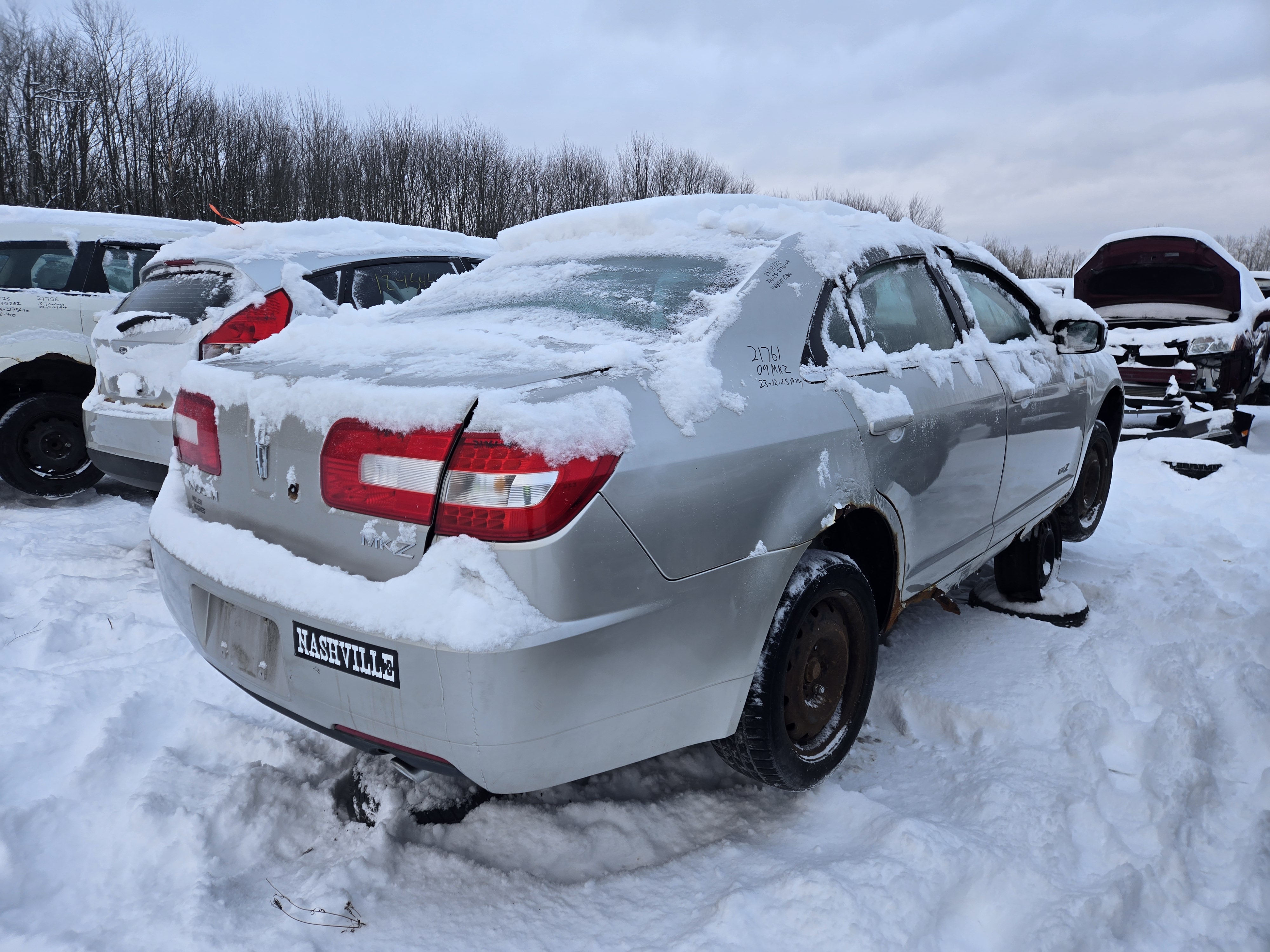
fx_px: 844
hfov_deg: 73.9
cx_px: 635
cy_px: 476
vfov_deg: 58.9
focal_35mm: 23
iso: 32
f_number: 1.8
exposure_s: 1/180
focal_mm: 5.4
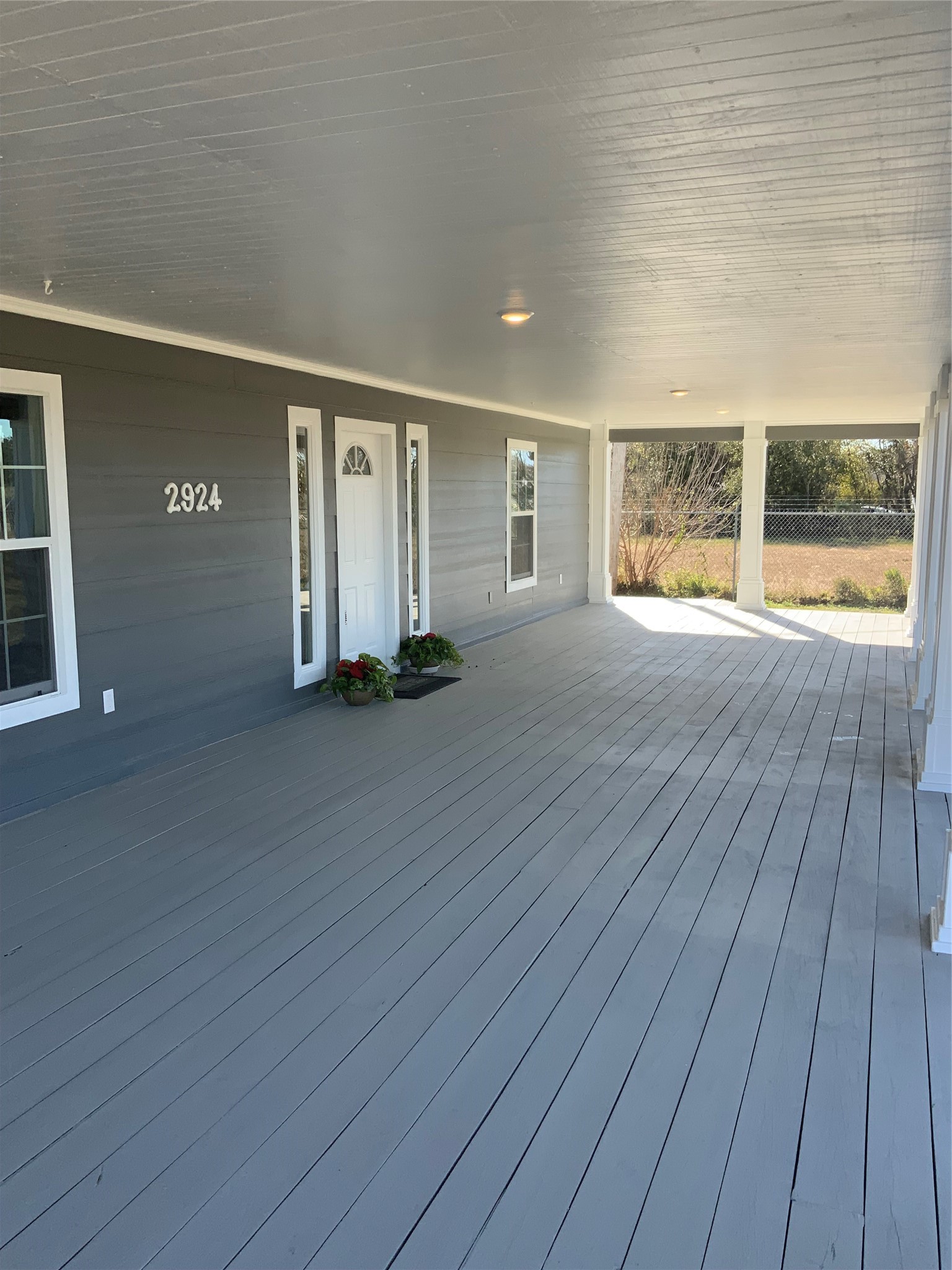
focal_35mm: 29
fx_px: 1063
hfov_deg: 48.2
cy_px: 635
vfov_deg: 61.7
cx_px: 476
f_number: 1.8
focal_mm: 3
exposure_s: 1/534
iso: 16
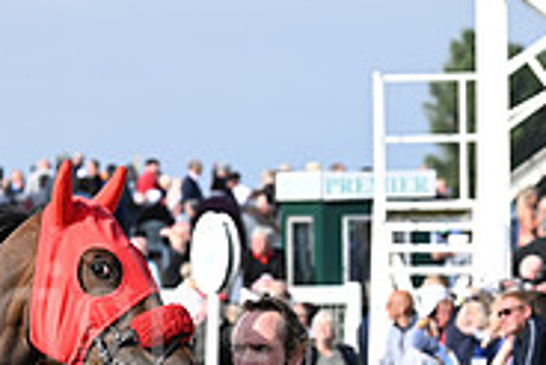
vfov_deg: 3.6
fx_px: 5828
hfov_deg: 5.4
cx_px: 83
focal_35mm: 384
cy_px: 506
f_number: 5.6
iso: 500
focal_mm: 122
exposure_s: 1/2000
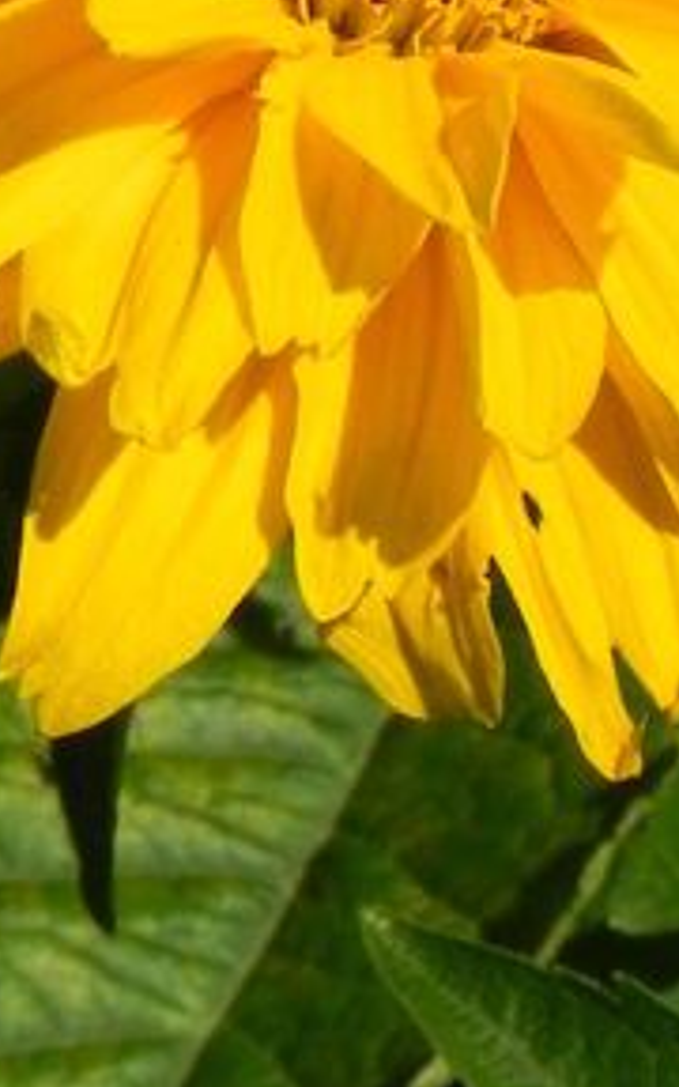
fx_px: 25285
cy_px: 34
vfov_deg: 2.5
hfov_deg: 1.5
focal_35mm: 854
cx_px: 402
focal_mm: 51.8
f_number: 8
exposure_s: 1/640
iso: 160
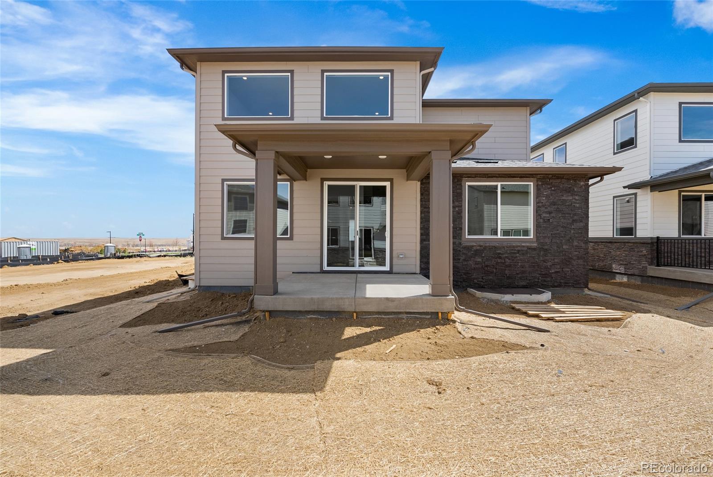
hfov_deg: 96.7
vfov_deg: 73.8
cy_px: 238
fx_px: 317
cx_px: 356
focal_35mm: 16
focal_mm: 16
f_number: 8
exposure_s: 1/1600
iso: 200
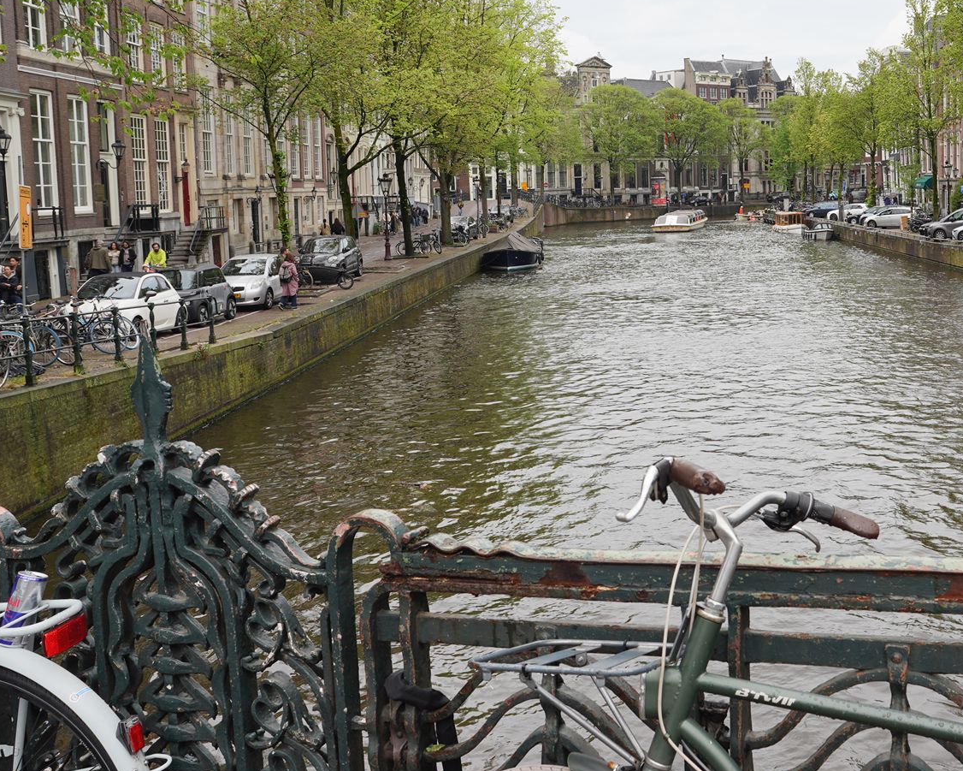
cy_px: 312
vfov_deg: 37.2
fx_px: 1140
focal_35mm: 40
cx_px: 713
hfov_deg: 44.4
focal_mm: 24
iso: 100
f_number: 9
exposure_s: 1/100
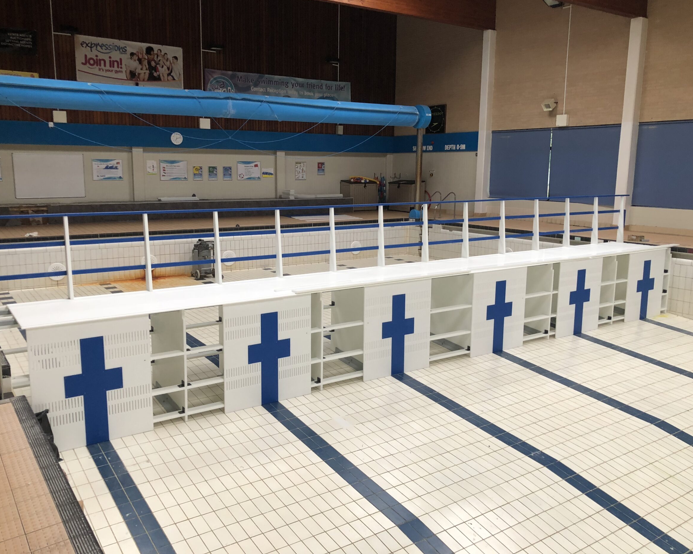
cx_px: 330
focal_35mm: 30
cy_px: 269
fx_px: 615
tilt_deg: -9.7
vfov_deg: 48.5
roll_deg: -0.5
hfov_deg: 58.7
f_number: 1.8
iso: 40
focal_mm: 4
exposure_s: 1/20
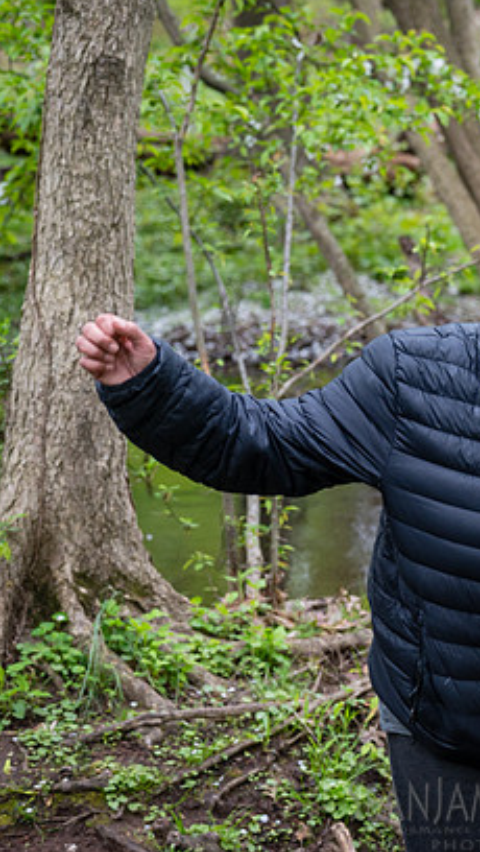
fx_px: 2282
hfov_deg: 11.8
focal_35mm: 101
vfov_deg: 21.1
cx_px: 575
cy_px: 382
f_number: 3.5
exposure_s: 1/250
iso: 1000
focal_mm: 58
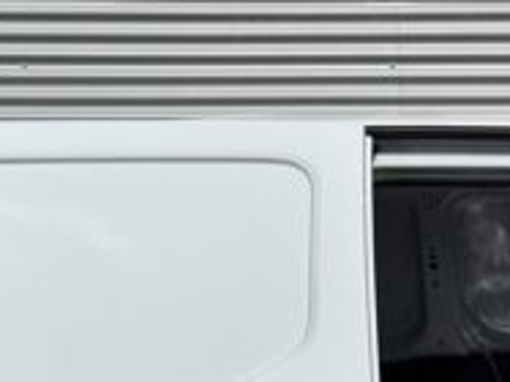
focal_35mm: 107
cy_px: 453
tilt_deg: -8.4
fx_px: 1575
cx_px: 769
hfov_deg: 16.7
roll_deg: +0.9
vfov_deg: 13.5
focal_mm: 5.96
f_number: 1.6
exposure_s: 1/10989
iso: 50
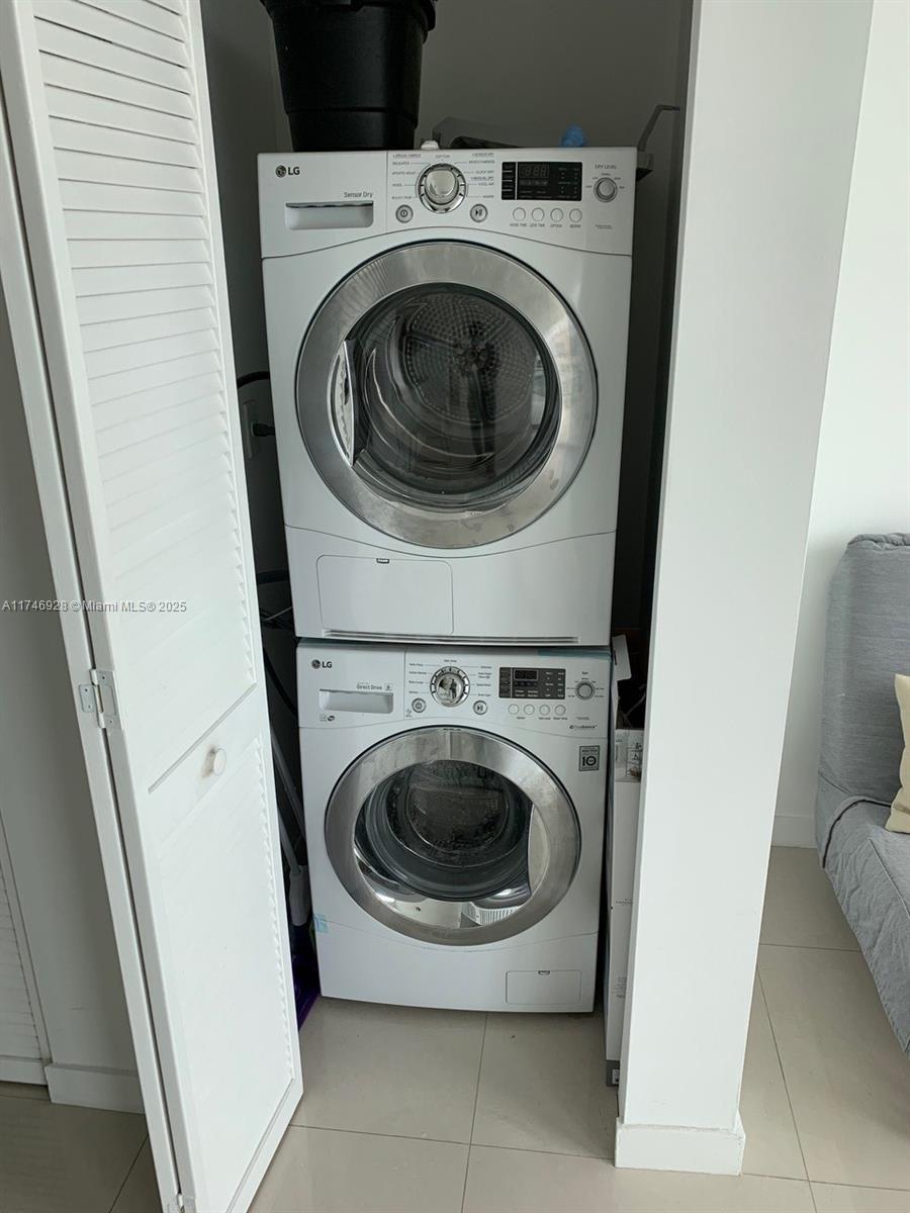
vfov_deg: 67.3
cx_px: 455
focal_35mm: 26
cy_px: 606
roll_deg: +1.0
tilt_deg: -19.0
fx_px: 911
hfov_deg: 53.1
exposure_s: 1/121
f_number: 1.8
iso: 64
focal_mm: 4.25
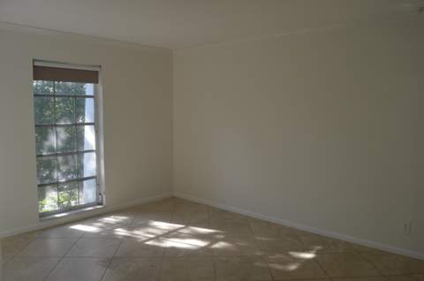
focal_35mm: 27
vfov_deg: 47.7
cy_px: 140
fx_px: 317
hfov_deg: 67.5
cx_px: 212
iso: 250
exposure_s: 1/125
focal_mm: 18
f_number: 5.6
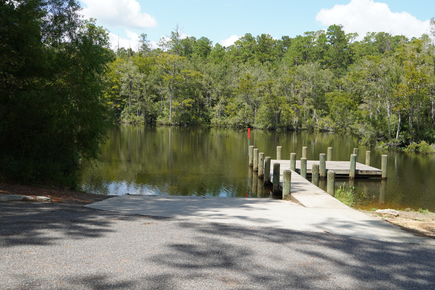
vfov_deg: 36.9
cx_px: 218
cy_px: 145
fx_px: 435
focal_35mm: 36
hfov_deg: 53.1
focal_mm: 24
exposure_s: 1/125
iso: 100
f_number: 8
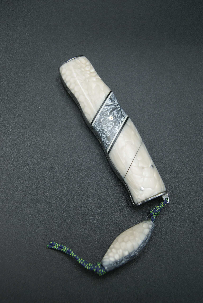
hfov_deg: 32.0
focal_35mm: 42
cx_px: 102
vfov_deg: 46.3
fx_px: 354
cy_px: 152
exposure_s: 1/60
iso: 100
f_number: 5.6
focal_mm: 28
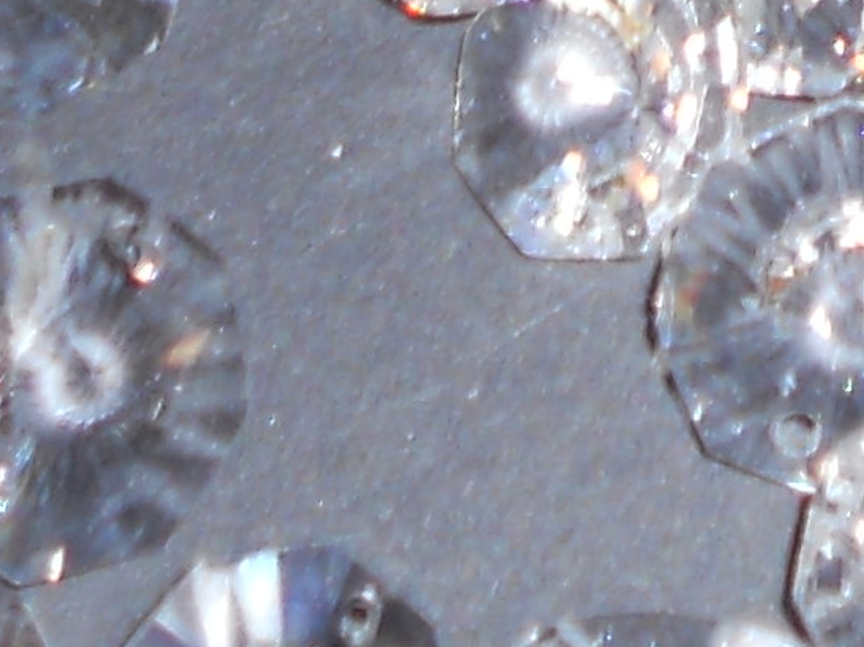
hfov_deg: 8.3
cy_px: -1262
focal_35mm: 234
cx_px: 1196
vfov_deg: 5.9
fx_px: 5839
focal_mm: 5.8
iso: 80
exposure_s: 1/25
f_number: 3.5
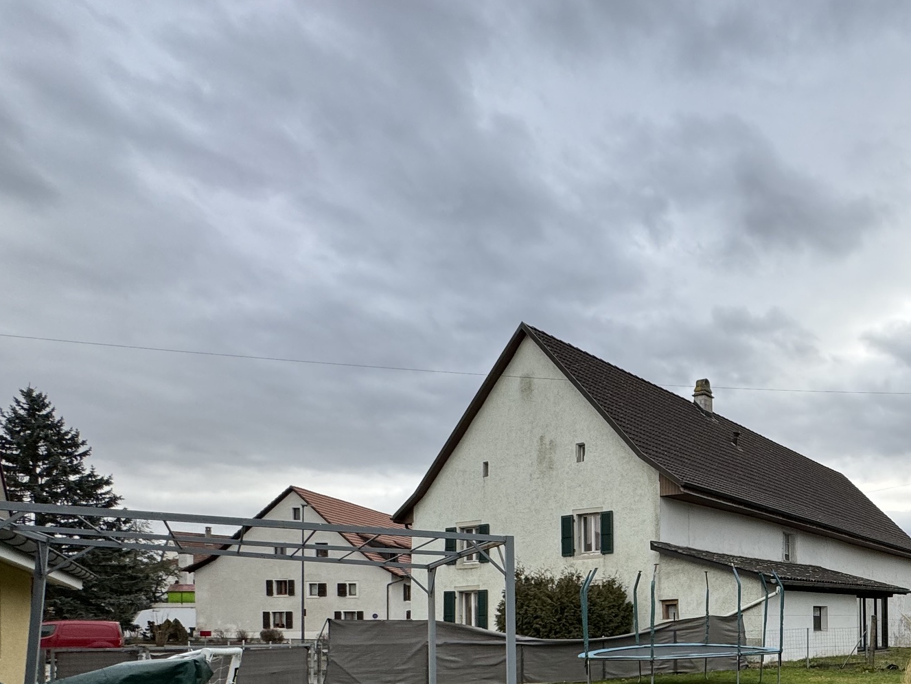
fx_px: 711
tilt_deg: +1.0
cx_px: 849
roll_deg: +0.7
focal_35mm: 27
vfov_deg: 46.3
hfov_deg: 55.1
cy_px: 617
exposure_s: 1/255
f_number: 2.2
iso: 40
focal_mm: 2.22
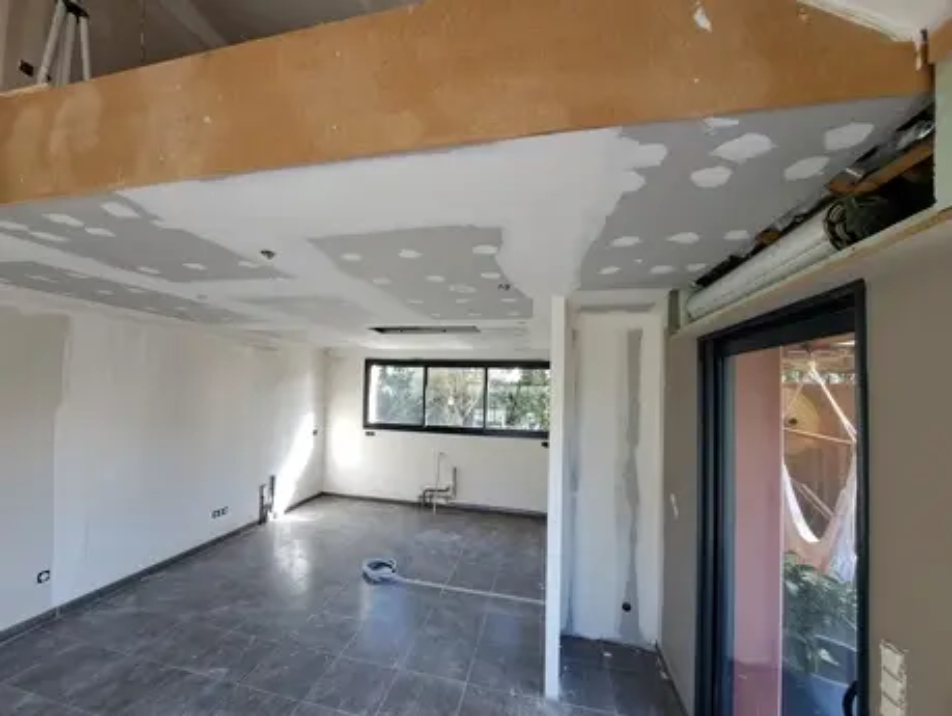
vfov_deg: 90.0
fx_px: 358
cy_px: 358
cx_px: 476
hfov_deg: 106.1
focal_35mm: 13
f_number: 2.2
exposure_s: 1/50
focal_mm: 1.74
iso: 64
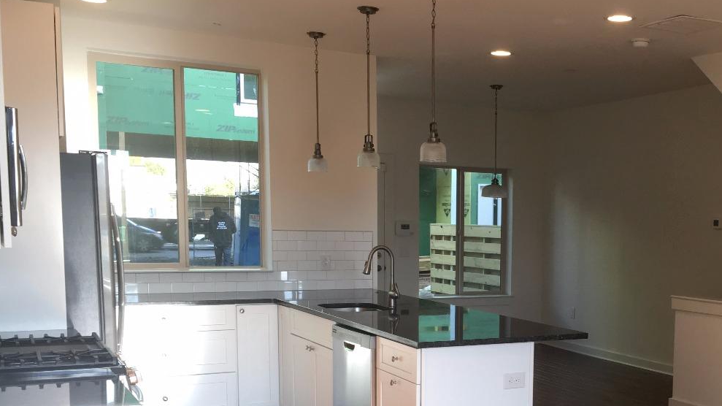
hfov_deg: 43.5
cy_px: 327
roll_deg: -0.9
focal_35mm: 46
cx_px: 521
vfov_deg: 25.5
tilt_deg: -5.7
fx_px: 881
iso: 40
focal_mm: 4.15
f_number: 2.2
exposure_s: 1/120
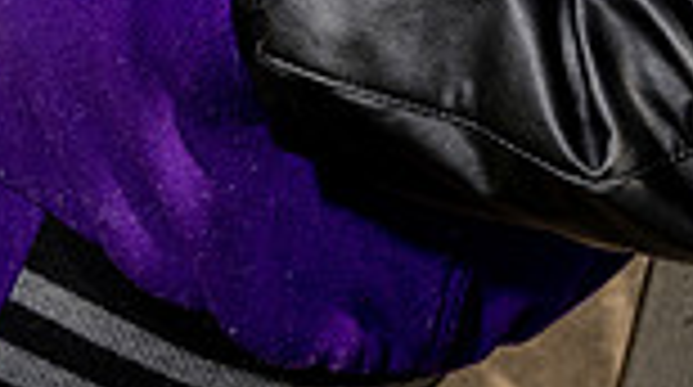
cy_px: -526
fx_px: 2476
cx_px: 500
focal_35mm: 135
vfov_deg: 8.2
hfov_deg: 15.9
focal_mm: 44
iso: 100
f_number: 8
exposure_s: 1/250
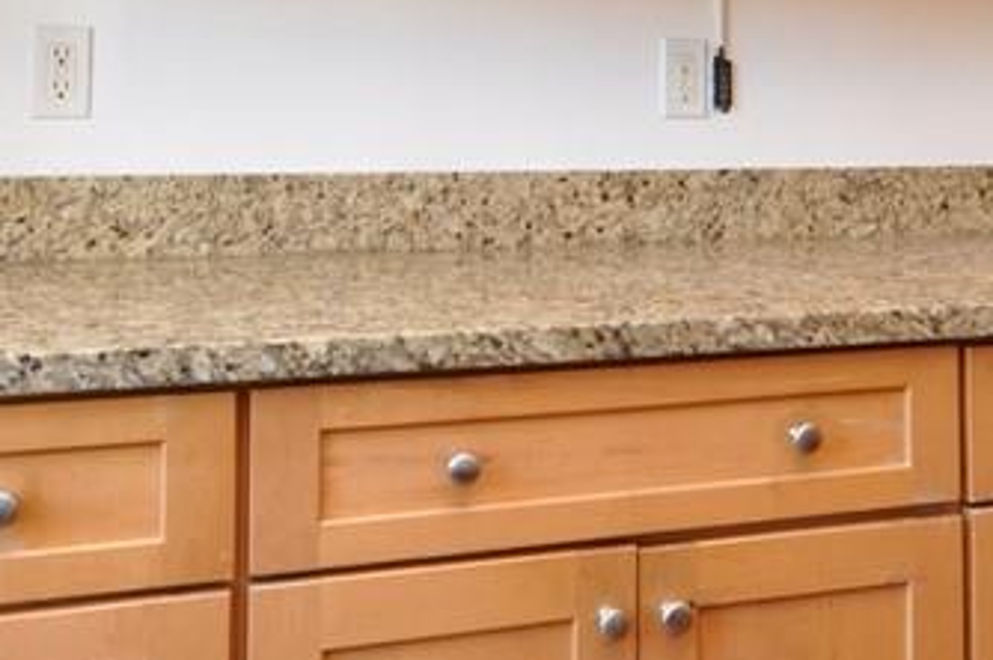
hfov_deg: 42.7
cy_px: 3
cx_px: 547
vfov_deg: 27.5
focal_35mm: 46
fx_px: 1268
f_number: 4
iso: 640
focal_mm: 10
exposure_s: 1/60
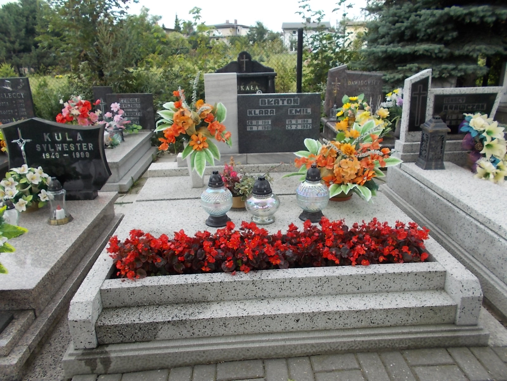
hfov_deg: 67.3
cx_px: 254
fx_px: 381
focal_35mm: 26
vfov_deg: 53.1
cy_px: 190
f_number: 3.2
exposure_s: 1/400
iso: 80
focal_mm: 4.6
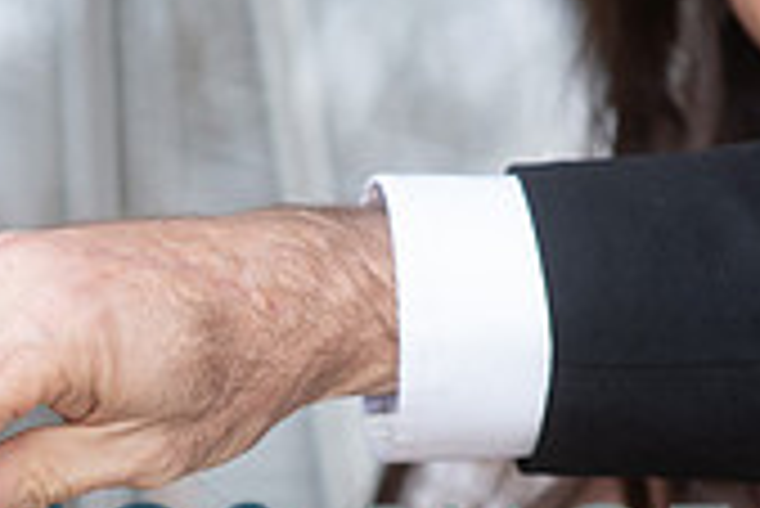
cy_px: 546
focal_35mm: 291
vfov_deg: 4.7
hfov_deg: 7.1
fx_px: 6148
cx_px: 207
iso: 640
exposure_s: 1/125
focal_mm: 85
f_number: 3.2
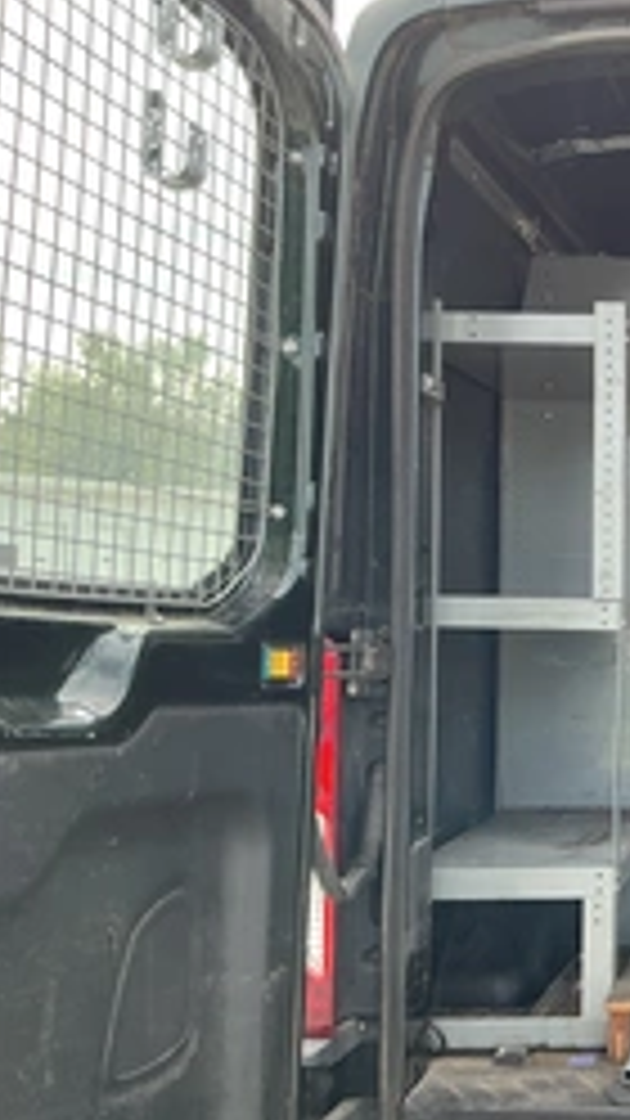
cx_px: 891
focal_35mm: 49
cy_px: 580
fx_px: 1456
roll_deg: +0.2
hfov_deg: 21.3
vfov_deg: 42.1
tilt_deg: +1.9
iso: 25
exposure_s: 1/196
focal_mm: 3
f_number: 1.8
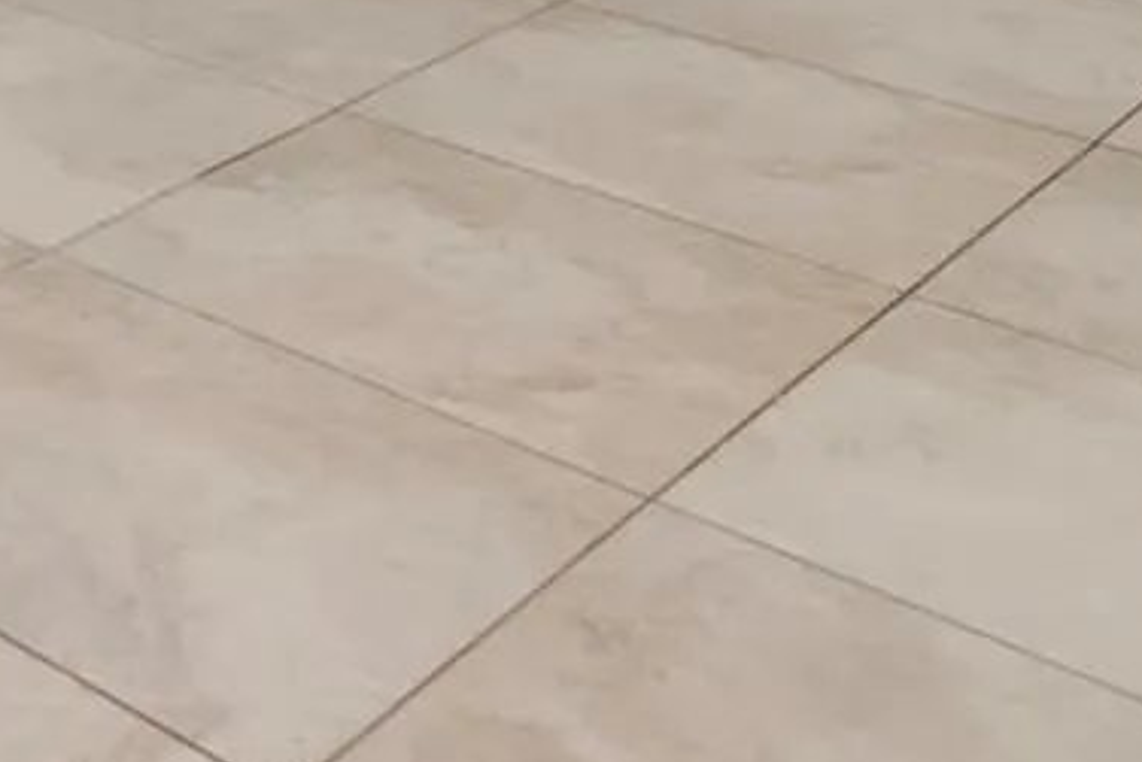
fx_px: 2225
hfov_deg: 21.3
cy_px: -805
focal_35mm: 70
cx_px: -808
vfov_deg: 15.3
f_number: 7.1
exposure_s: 1/60
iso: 800
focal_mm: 11
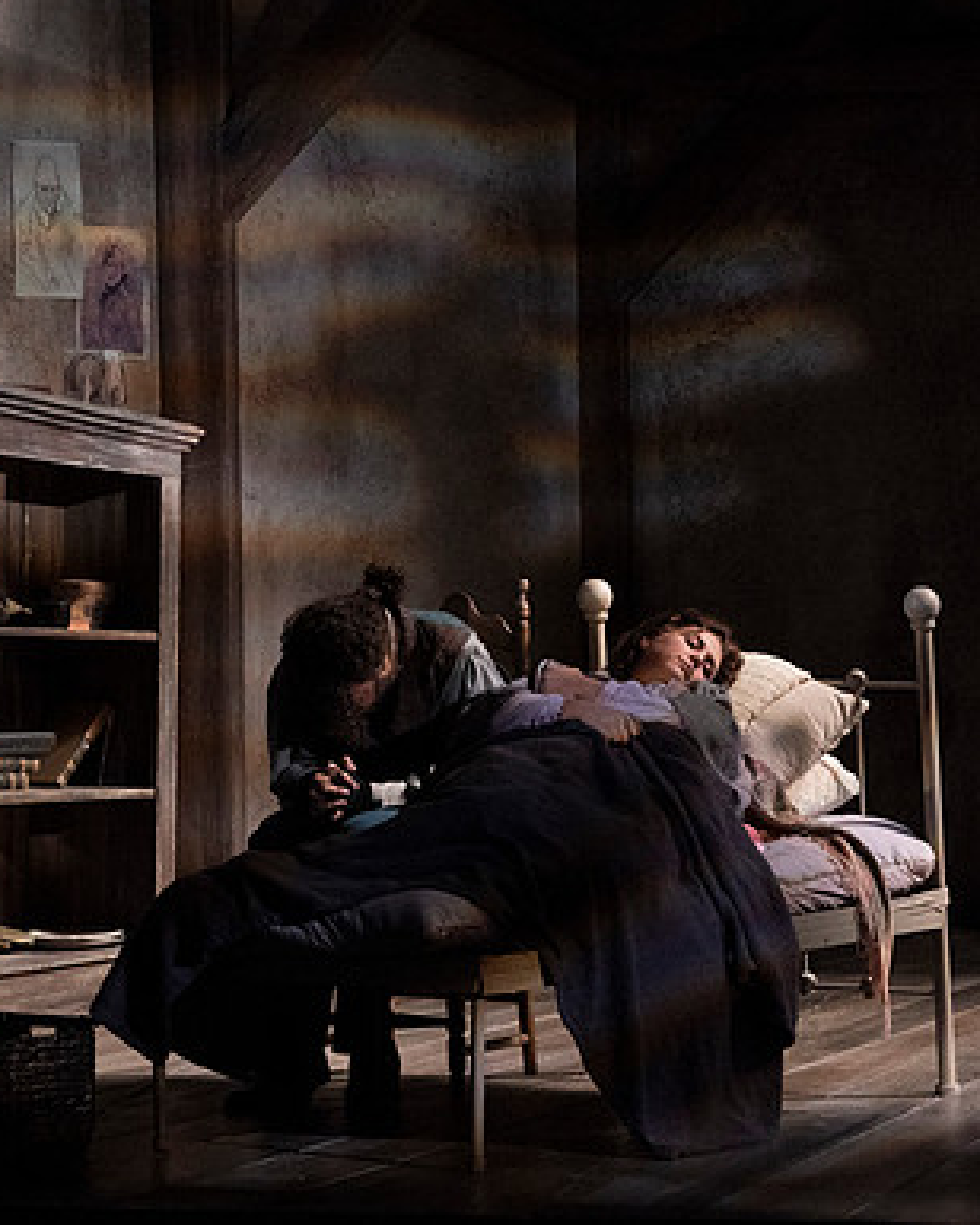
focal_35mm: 283
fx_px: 10260
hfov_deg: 5.5
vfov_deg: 6.8
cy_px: 612
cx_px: 519
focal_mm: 200
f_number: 9
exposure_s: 1/320
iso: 16000
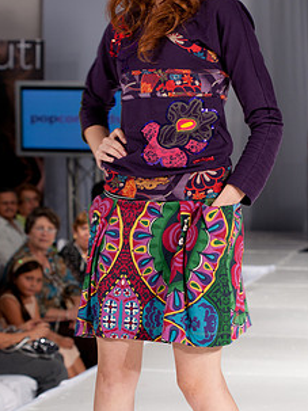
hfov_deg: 14.8
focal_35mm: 100
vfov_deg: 19.6
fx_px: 1187
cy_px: 134
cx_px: 185
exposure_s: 1/125
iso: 200
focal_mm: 70
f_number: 5
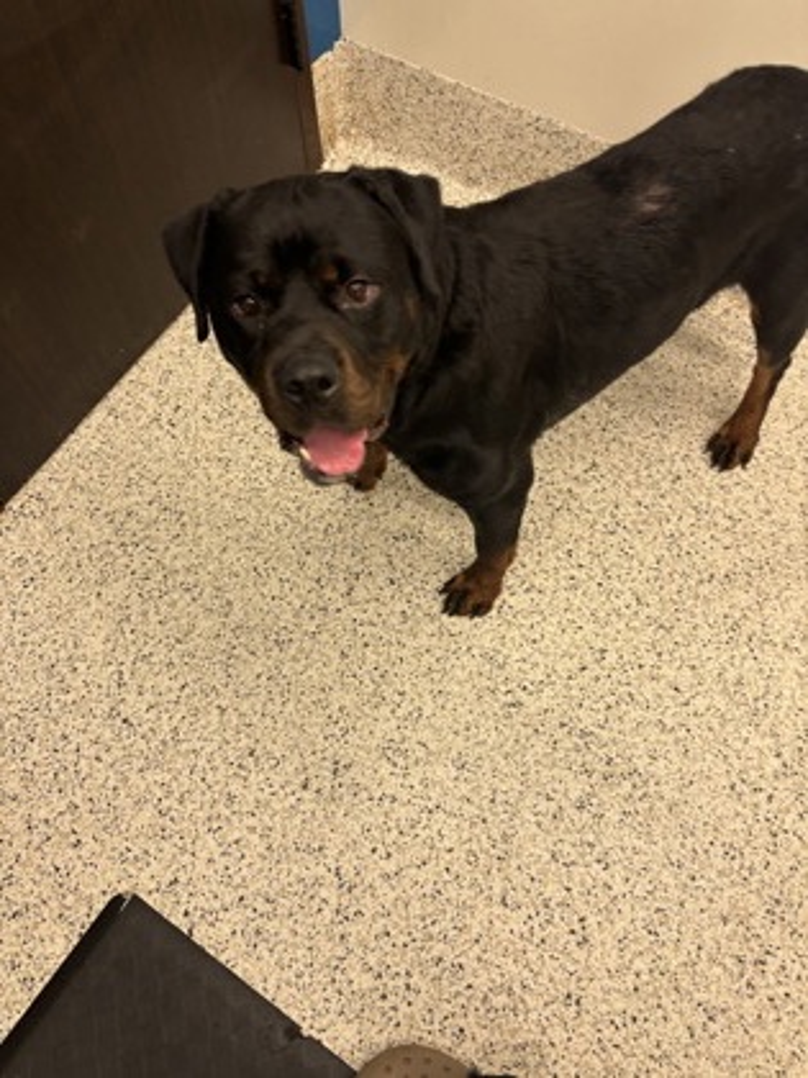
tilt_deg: -62.3
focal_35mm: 26
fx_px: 809
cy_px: 539
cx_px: 404
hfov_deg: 53.1
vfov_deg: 67.3
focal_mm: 5.96
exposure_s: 1/120
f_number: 1.6
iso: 100
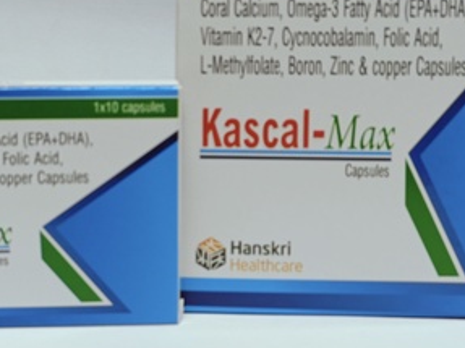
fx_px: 1101
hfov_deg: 23.8
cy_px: 177
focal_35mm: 82
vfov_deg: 18.0
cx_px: 165
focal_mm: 7.08
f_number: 2
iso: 359
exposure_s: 1/50
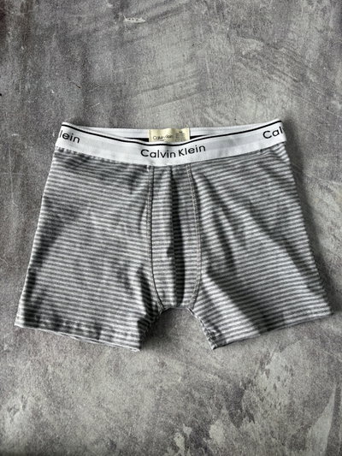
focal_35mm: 26
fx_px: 342
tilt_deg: -81.7
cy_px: 228
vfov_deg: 67.3
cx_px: 171
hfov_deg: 53.1
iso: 64
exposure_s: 1/100
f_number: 1.6
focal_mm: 5.96
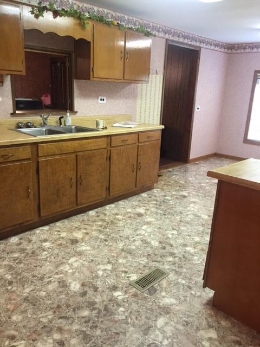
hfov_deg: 48.2
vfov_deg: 61.7
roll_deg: -1.1
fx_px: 290
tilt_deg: -16.9
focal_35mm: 29
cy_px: 174
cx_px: 130
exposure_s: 1/30
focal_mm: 4.15
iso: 160
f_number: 2.2
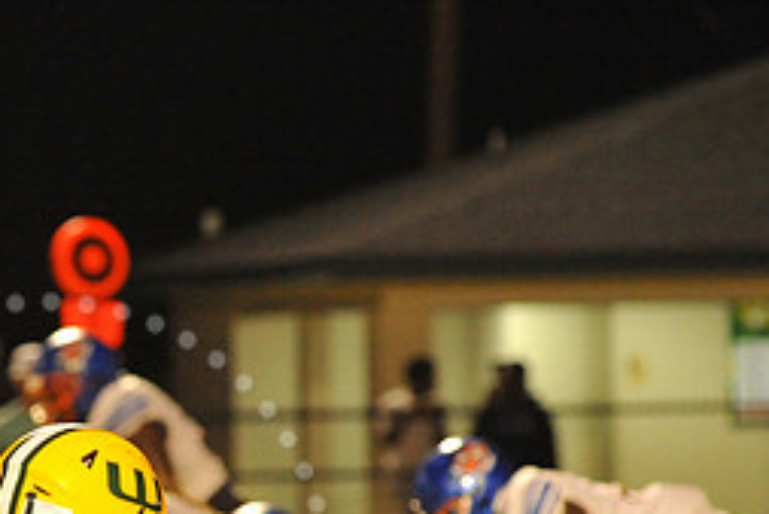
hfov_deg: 4.5
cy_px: 581
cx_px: 46
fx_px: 9789
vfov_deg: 3.0
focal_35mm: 458
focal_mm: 200
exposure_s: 1/200
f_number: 5.6
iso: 5000
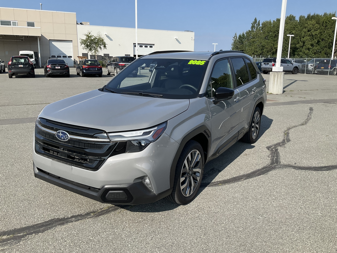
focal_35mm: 29
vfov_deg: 48.2
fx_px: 282
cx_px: 168
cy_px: 126
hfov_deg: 61.7
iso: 25
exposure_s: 1/1786
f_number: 1.8
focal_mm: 3
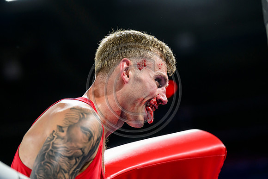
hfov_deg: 10.3
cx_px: 134
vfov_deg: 6.9
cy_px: 90
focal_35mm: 200
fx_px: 1489
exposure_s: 1/1000
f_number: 4
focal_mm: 200
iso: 2000
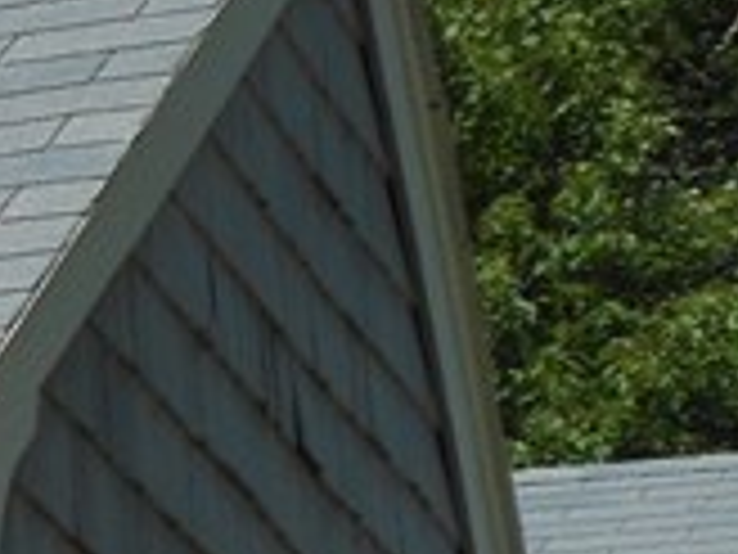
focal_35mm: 268
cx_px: -1251
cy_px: 1378
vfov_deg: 5.3
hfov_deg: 6.8
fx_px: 5714
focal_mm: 7.7
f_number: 3.8
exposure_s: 1/800
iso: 80
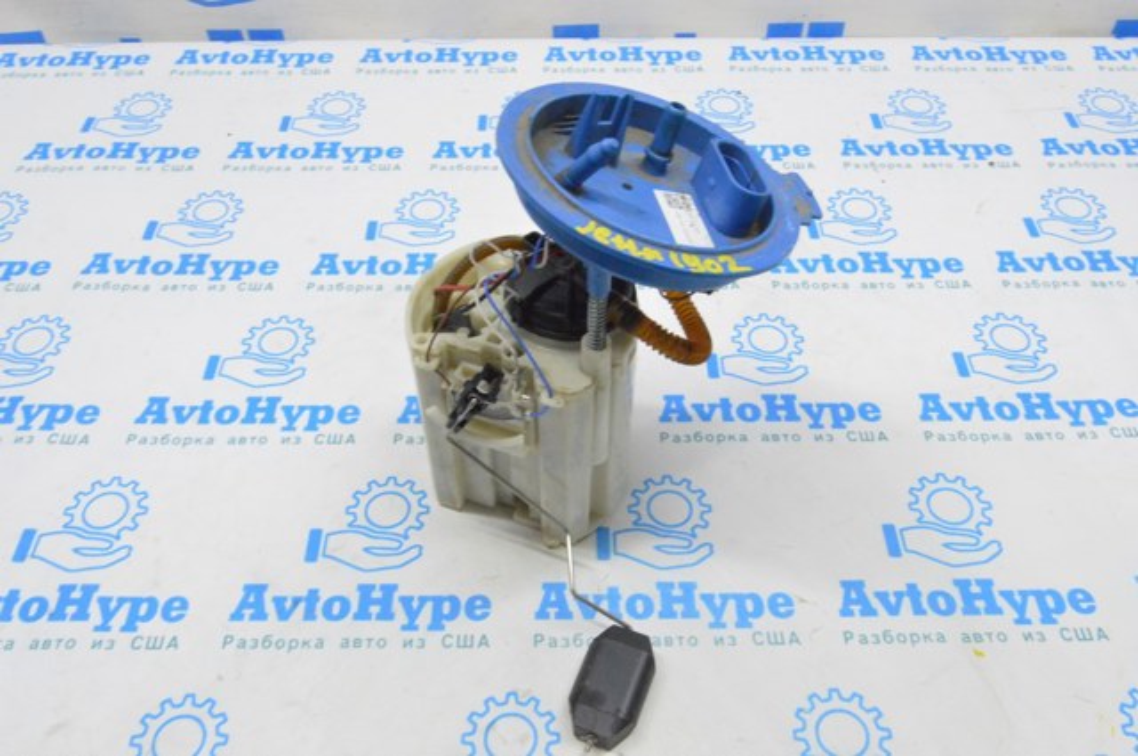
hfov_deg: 57.3
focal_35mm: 33
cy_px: 378
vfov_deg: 39.9
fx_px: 1042
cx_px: 569
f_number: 20
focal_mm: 22
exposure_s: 1/20
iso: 6400
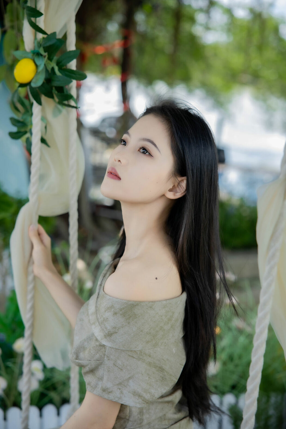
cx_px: 143
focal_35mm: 61
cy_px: 214
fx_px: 727
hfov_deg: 22.3
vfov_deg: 32.9
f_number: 2.8
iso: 100
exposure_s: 1/200
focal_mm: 61
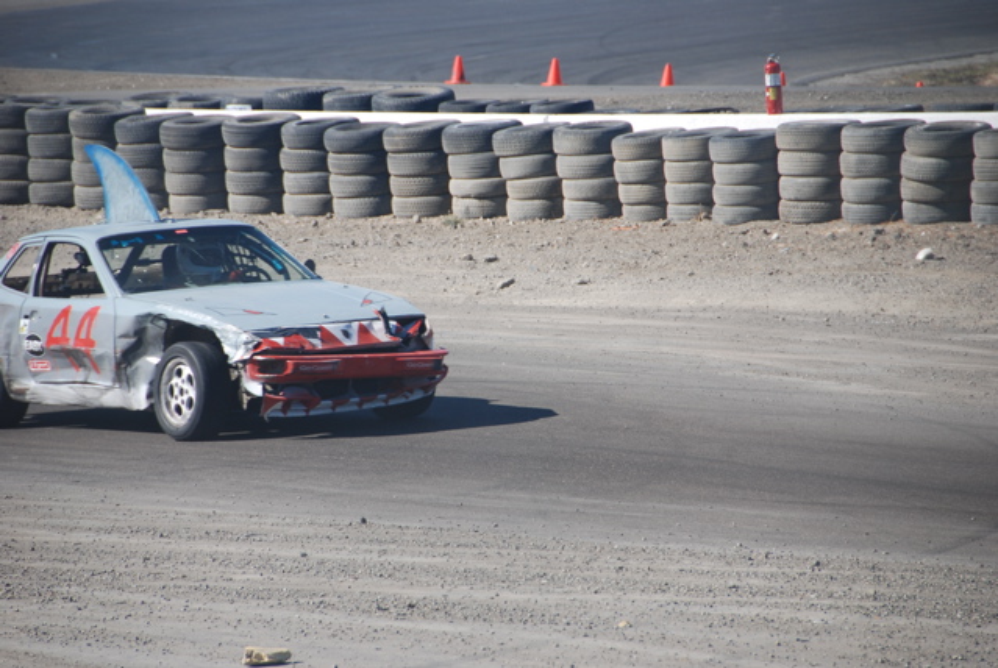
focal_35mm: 300
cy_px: 334
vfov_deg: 4.6
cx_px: 499
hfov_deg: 6.9
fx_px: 8328
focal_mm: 200
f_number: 5.6
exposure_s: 1/800
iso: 200
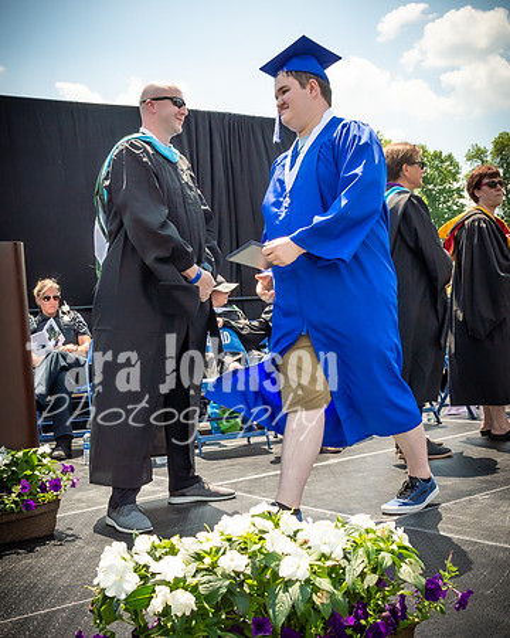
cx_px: 256
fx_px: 818
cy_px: 329
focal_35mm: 43
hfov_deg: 34.6
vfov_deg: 42.6
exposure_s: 1/800
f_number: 7.1
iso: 200
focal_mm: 17
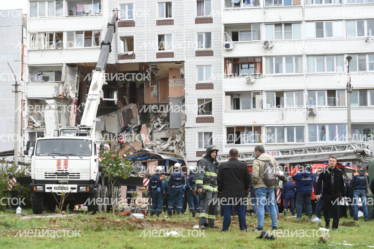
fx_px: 727
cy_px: 124
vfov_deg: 19.4
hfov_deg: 28.9
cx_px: 187
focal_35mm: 70
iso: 720
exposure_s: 1/1000
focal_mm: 70
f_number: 5.6
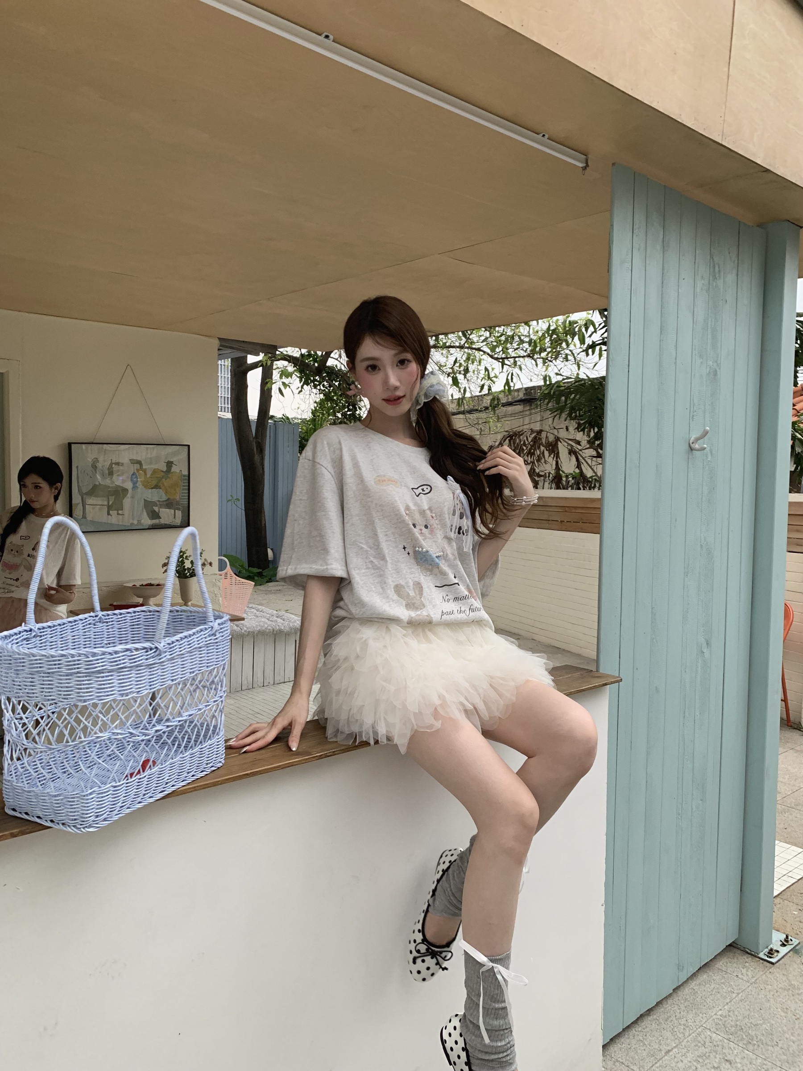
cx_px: 402
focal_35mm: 26
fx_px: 804
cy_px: 536
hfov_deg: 53.1
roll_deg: -1.8
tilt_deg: -2.4
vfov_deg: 67.3
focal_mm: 4.25
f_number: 1.8
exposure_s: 1/60
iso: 125
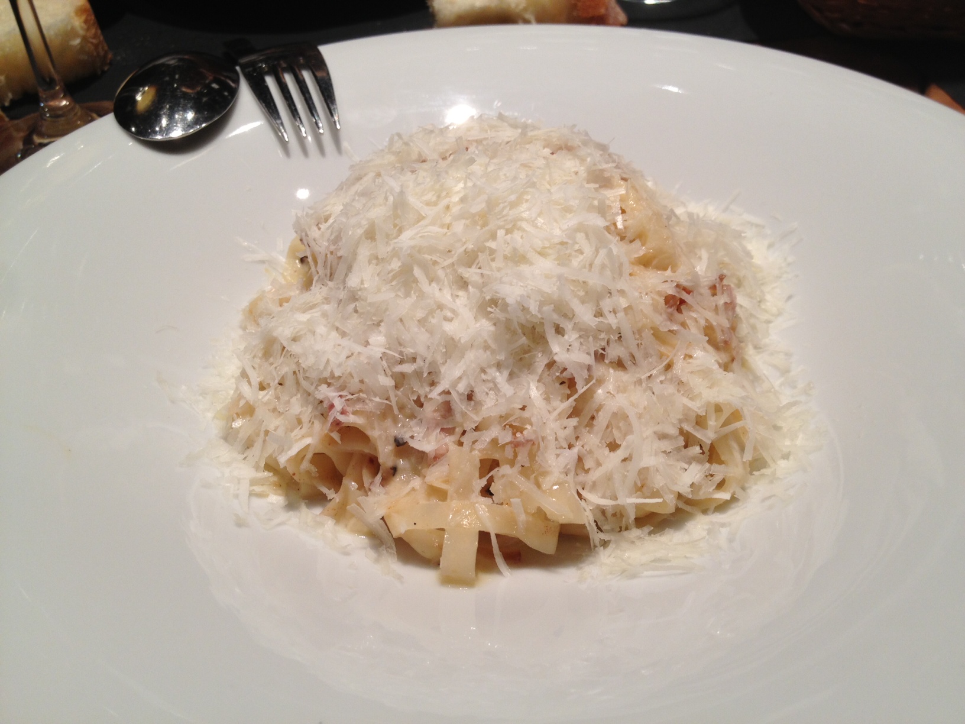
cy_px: 362
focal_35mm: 35
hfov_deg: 52.6
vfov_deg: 40.7
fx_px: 976
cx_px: 482
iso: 50
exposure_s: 1/20
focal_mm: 4.28
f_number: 2.4
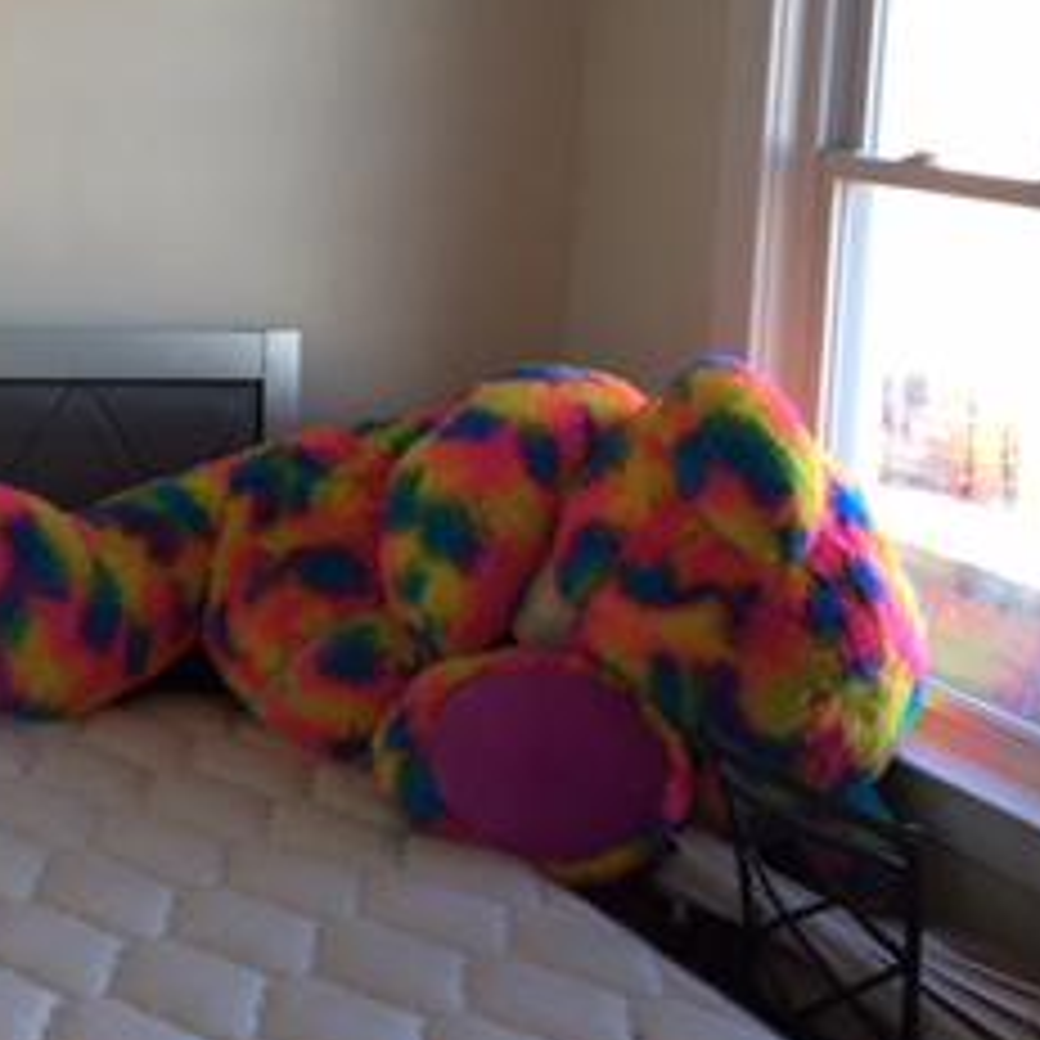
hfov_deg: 23.6
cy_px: 171
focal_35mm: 71
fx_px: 2413
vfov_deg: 23.9
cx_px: 86
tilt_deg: -5.2
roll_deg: -2.0
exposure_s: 1/120
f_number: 2.2
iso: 50
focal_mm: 4.15
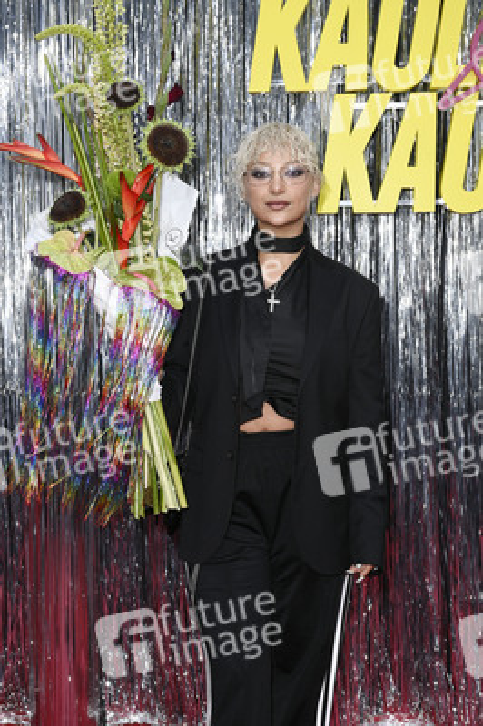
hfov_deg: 21.9
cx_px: 242
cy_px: 363
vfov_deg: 32.4
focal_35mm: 62
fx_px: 1250
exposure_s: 1/320
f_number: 6.3
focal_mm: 62
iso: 400
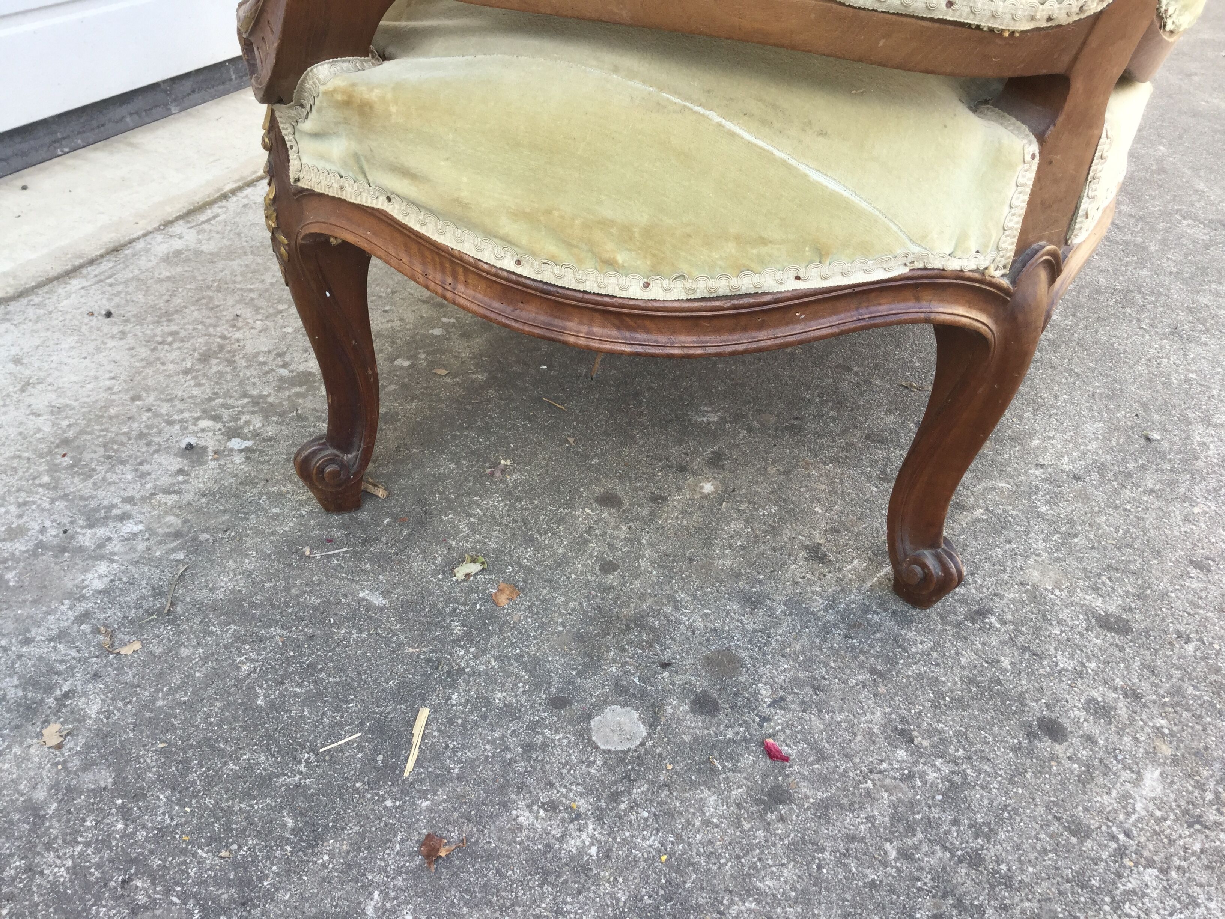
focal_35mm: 31
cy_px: 460
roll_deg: -4.5
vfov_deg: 45.4
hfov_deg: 58.4
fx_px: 1097
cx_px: 612
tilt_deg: -32.6
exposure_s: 1/100
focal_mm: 3.3
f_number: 2.4
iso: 32
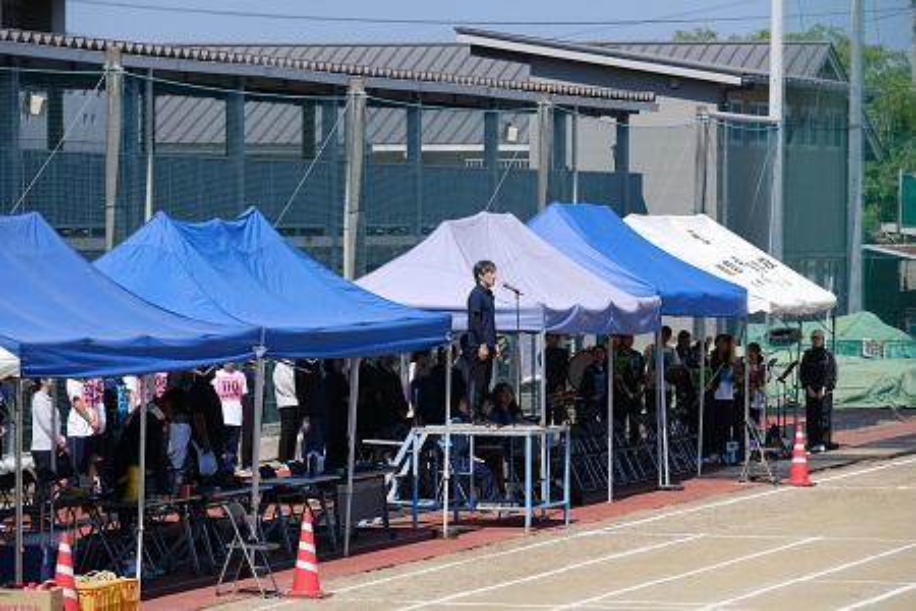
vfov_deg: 6.5
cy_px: 306
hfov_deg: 9.8
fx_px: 5343
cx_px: 458
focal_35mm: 210
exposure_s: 1/500
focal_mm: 140
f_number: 6.4
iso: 160
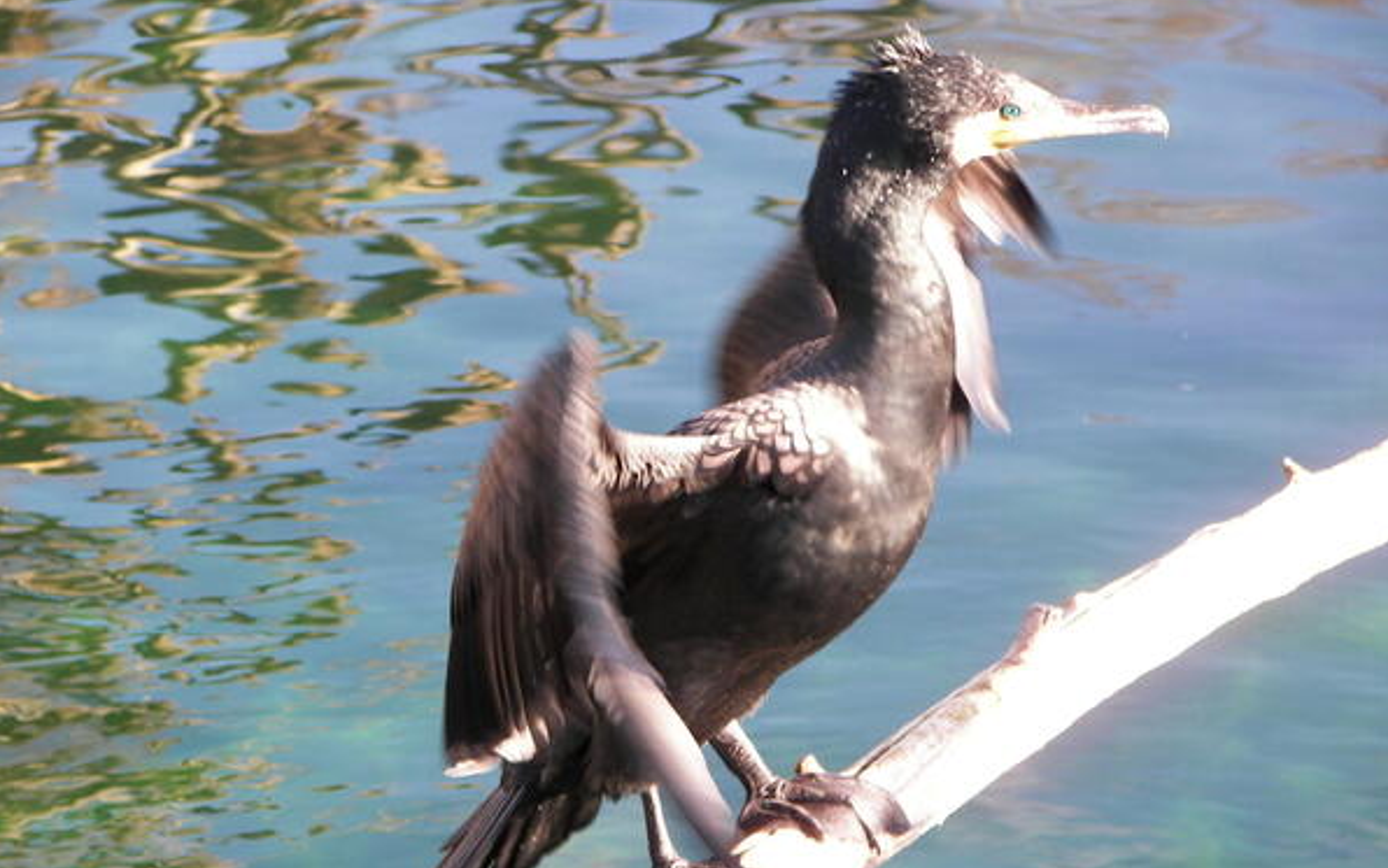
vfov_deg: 5.5
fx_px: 9044
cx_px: 694
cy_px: 468
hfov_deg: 8.8
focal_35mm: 239
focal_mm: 37.2
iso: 50
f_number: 3.6
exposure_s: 1/80
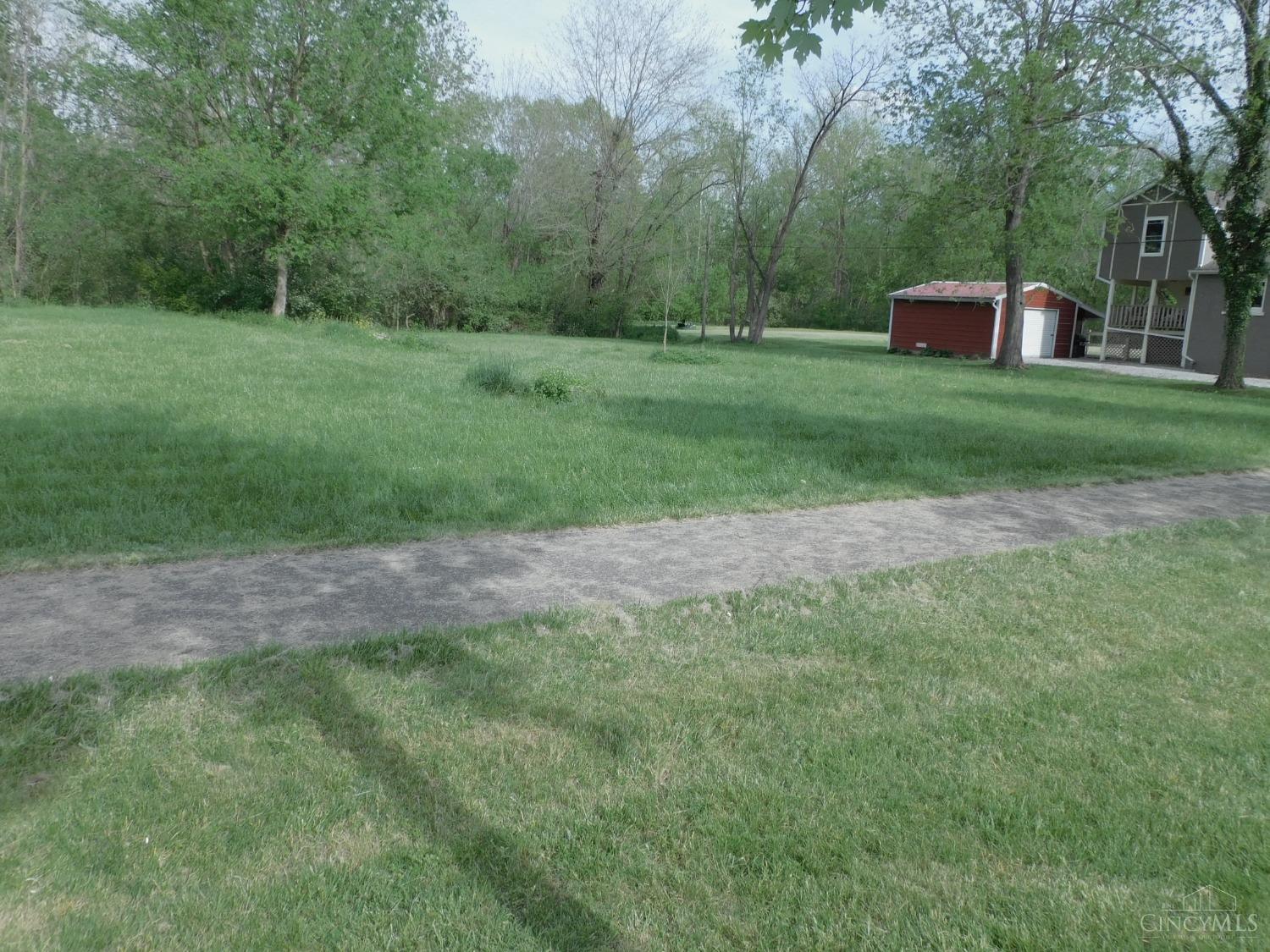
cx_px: 635
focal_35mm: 24
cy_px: 476
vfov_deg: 56.8
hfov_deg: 71.6
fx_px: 881
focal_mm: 4.3
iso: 125
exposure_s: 1/800
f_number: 3.3
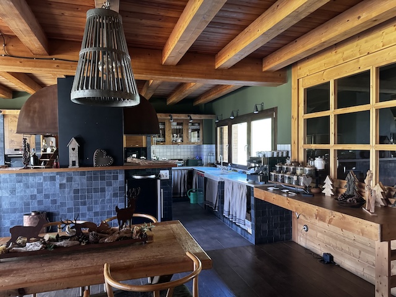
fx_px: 275
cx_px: 198
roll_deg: +1.0
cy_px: 148
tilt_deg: -0.5
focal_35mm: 24
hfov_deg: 71.6
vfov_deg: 56.8
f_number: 1.78
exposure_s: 1/56
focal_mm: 6.76
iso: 800
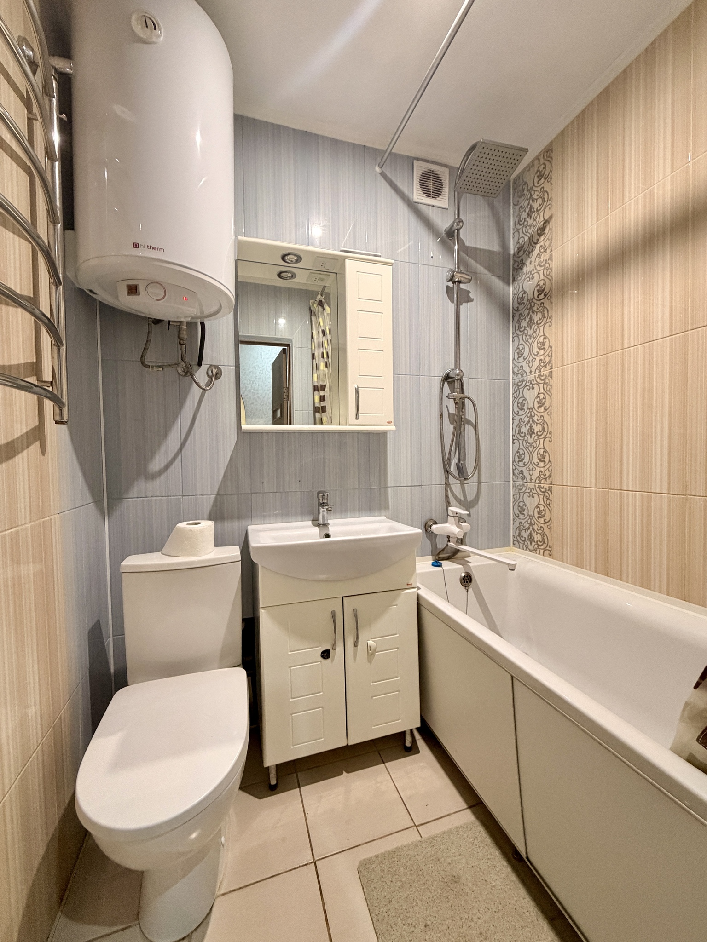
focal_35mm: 14
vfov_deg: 102.1
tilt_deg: -1.8
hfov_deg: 85.7
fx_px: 381
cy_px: 471
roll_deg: +0.4
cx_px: 354
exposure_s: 1/50
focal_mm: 2.22
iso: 320
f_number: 2.2
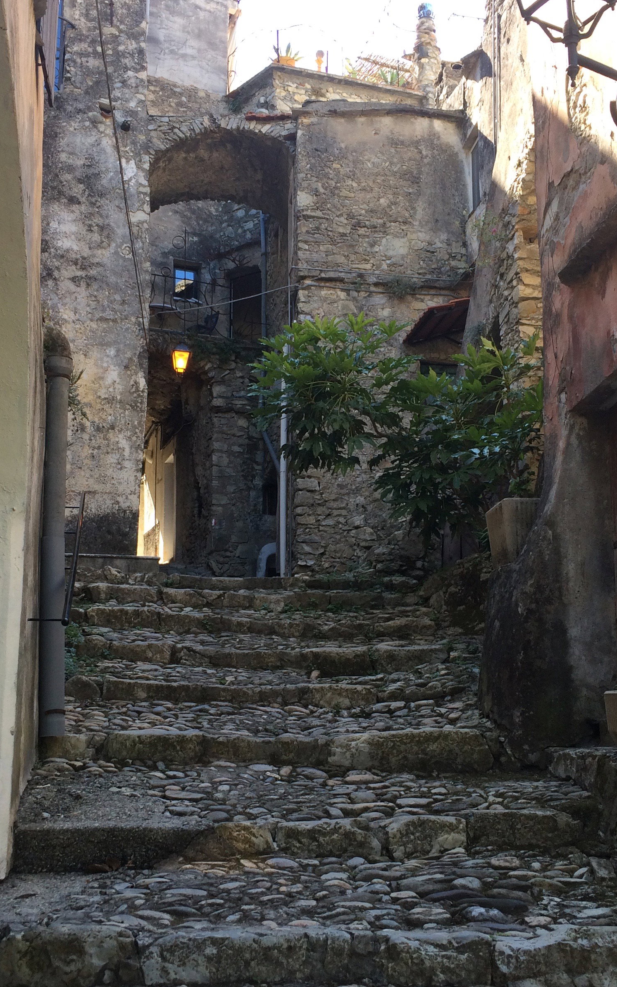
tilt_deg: +12.0
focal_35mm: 42
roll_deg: +1.9
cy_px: 519
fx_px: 1130
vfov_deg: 47.2
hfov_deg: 30.5
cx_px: 312
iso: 32
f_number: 2.2
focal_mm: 4.15
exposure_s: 1/196
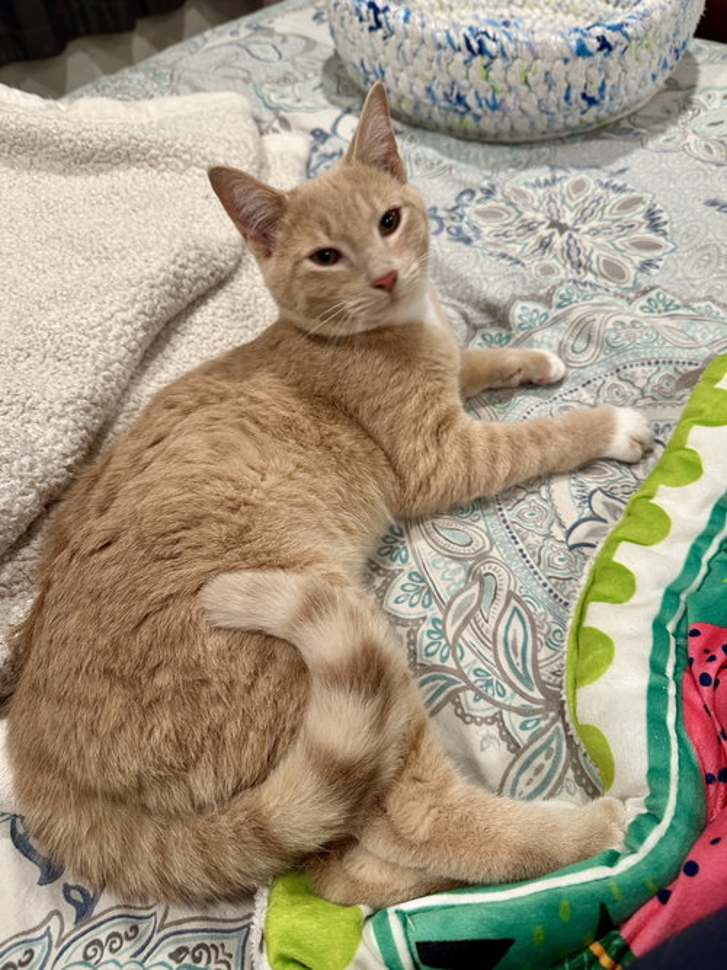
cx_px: 364
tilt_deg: -50.5
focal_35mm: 24
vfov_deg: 71.6
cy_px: 485
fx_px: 672
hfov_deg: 56.8
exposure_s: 1/60
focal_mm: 6.86
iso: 200
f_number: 1.78
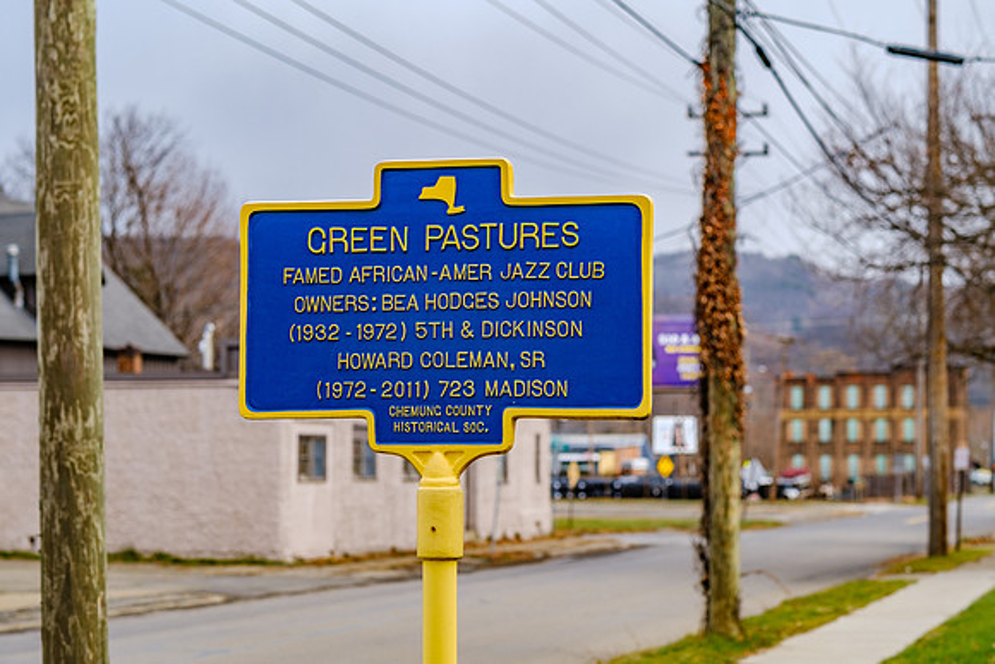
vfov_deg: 15.8
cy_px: 325
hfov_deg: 23.4
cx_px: 481
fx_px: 2398
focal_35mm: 87
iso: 160
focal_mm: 56
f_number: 3.2
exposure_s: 1/850
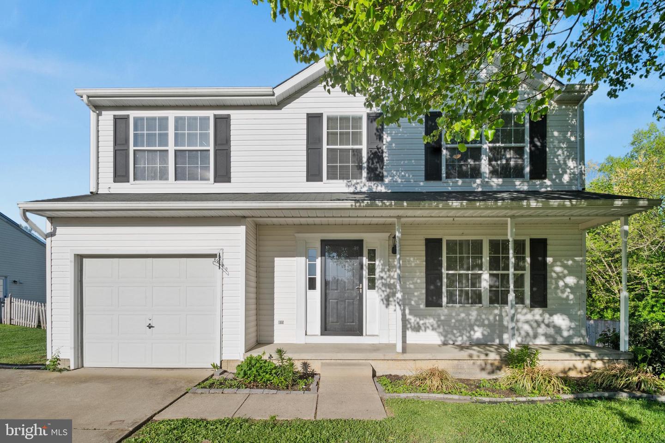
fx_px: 277
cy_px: 222
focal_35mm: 15
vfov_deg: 77.3
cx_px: 332
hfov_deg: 100.4
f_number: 9
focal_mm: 10
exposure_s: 1/160
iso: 250
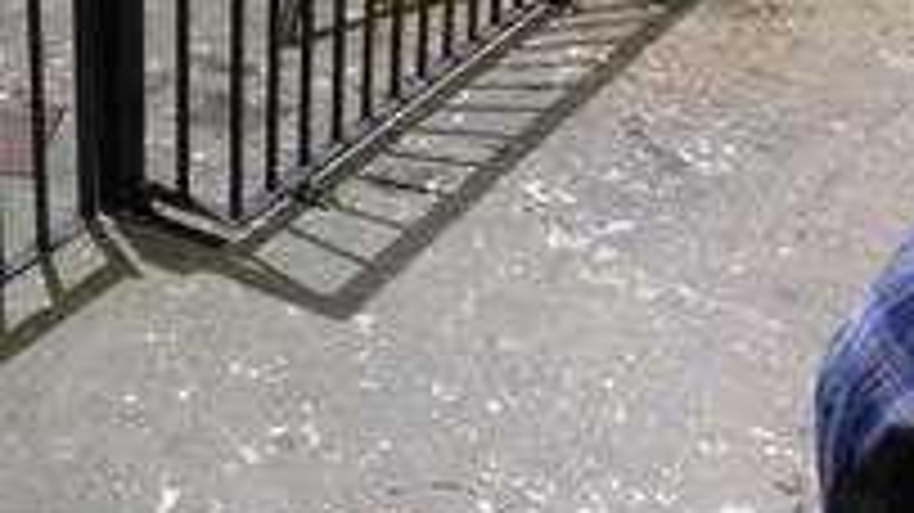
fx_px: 1720
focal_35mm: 71
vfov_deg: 16.2
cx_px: 36
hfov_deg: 28.2
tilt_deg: -17.6
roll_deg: +1.2
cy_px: -122
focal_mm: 4.12
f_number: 2.4
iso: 250
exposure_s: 1/20
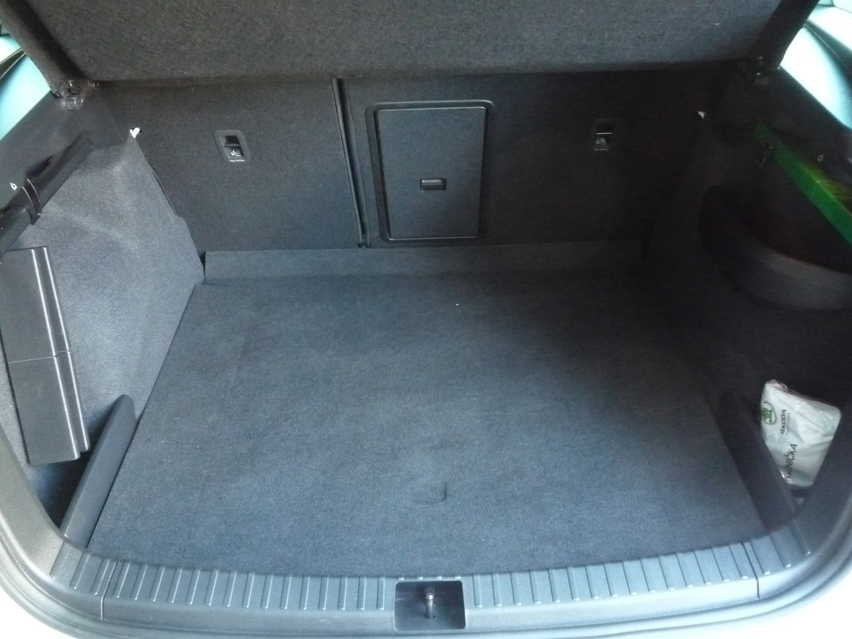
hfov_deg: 60.0
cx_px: 426
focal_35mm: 30
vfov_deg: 46.8
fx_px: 738
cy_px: 320
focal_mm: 5.2
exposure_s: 1/13
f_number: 3.3
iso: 800
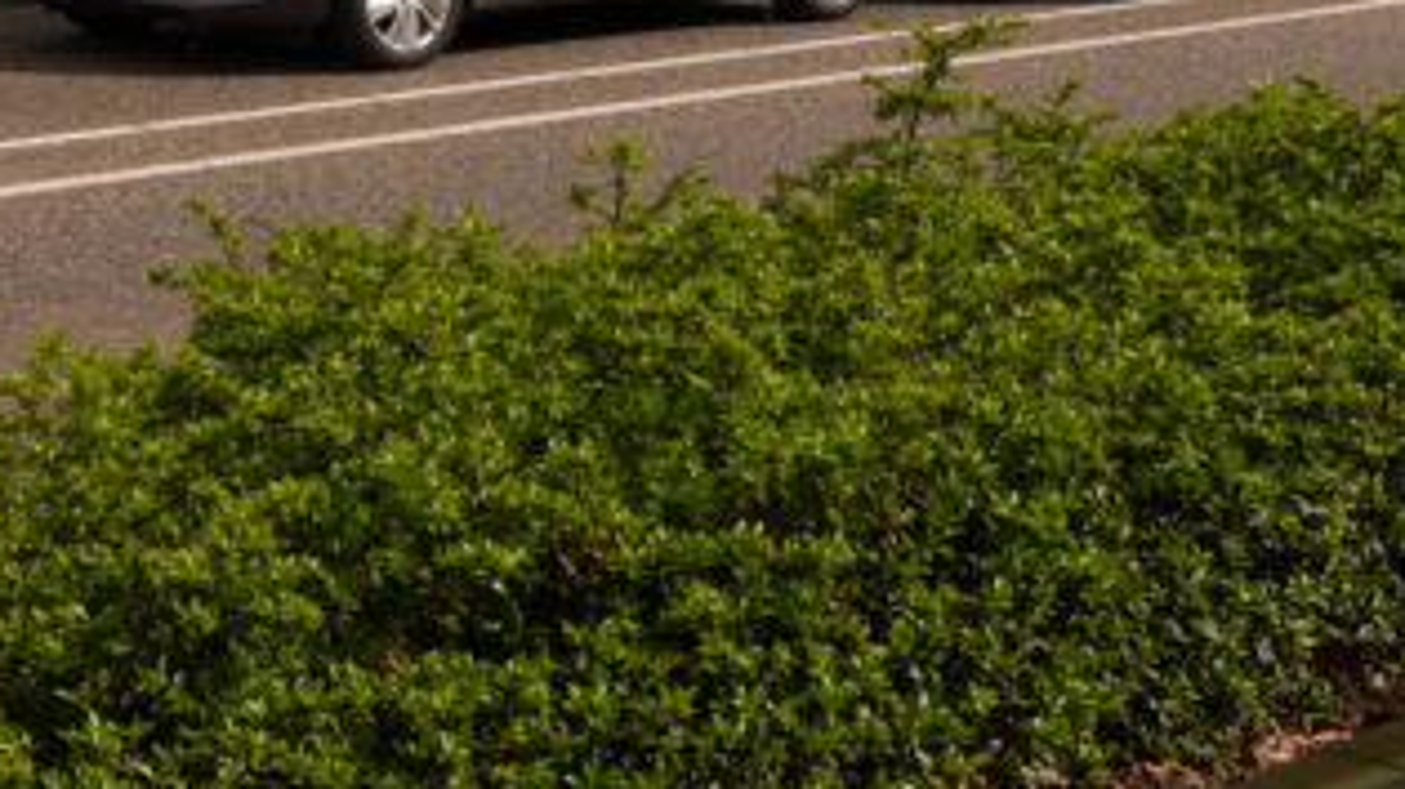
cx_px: 134
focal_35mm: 84
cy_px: -85
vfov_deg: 14.1
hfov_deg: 24.6
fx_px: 3129
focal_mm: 24
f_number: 14
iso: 160
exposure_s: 1/200
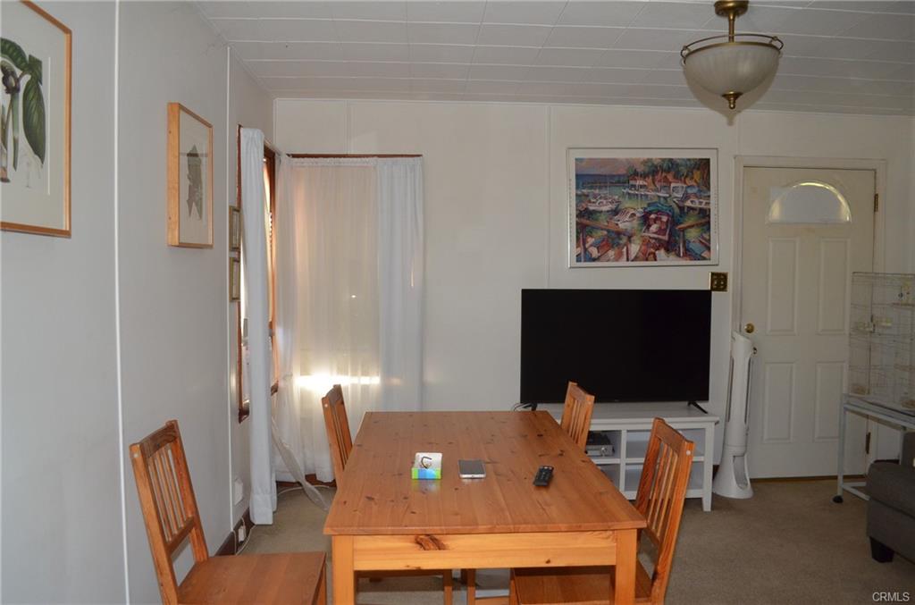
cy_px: 302
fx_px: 684
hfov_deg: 67.5
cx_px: 458
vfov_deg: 47.7
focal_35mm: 27
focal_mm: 18
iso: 1400
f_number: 4
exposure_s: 1/60
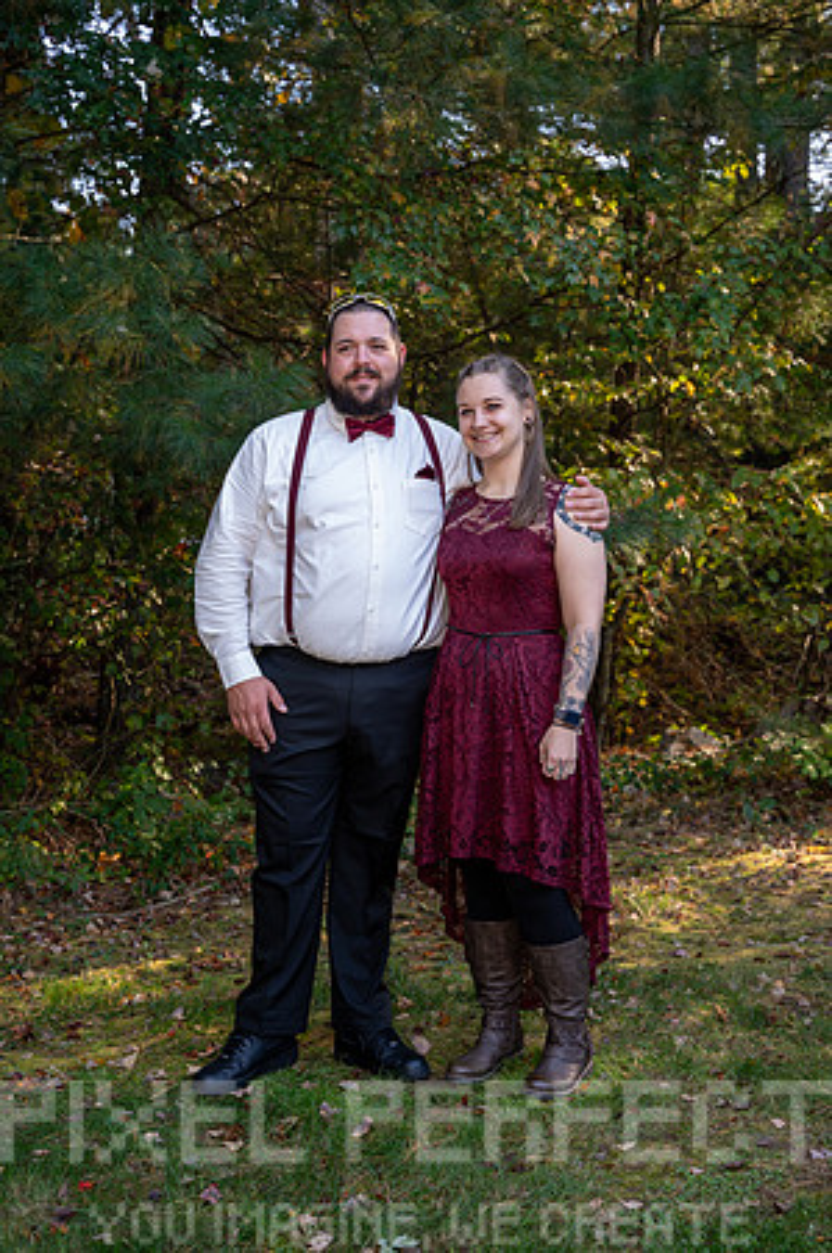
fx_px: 1633
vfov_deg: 42.0
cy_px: 626
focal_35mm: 47
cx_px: 416
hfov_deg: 28.6
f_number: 4.5
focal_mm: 47
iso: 720
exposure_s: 1/200
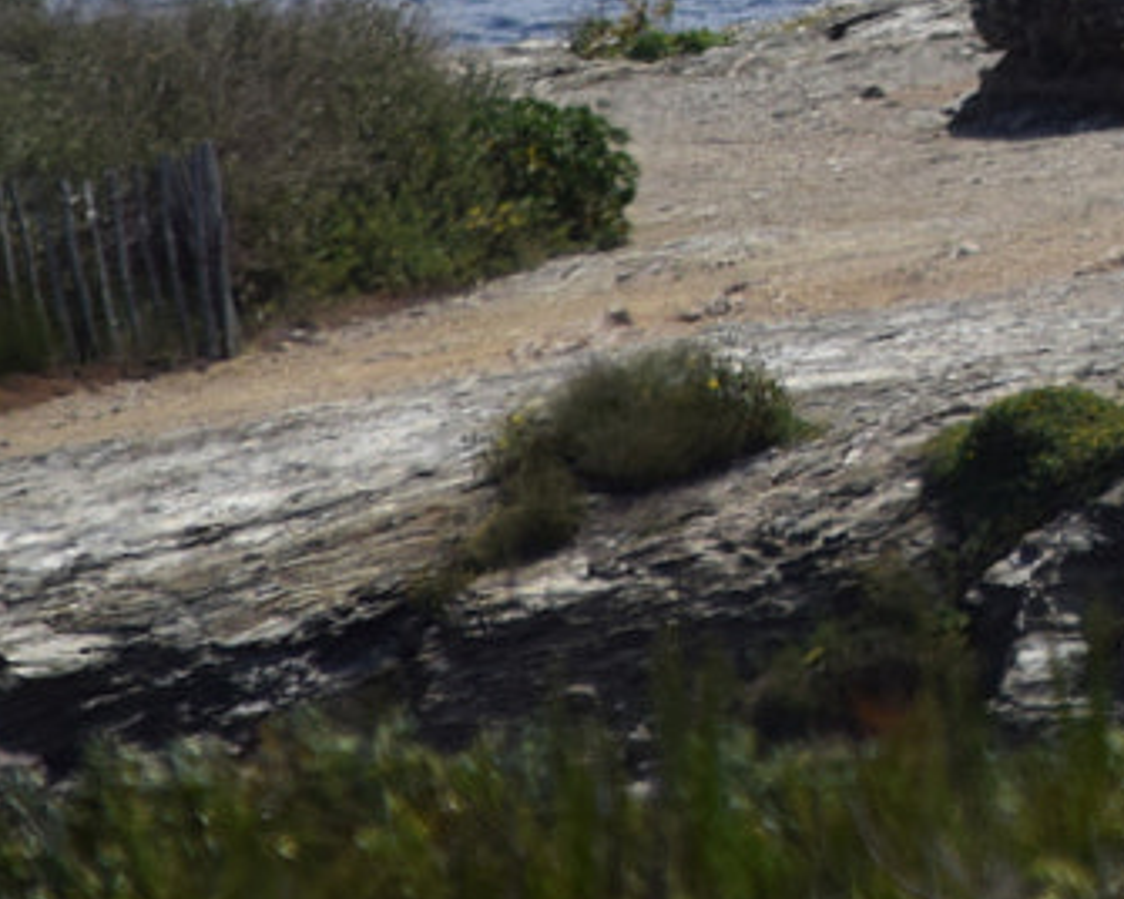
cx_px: 1819
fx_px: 44743
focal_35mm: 1345
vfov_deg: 1.2
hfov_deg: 1.4
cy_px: -570
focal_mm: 200
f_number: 8
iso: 200
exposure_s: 1/1000
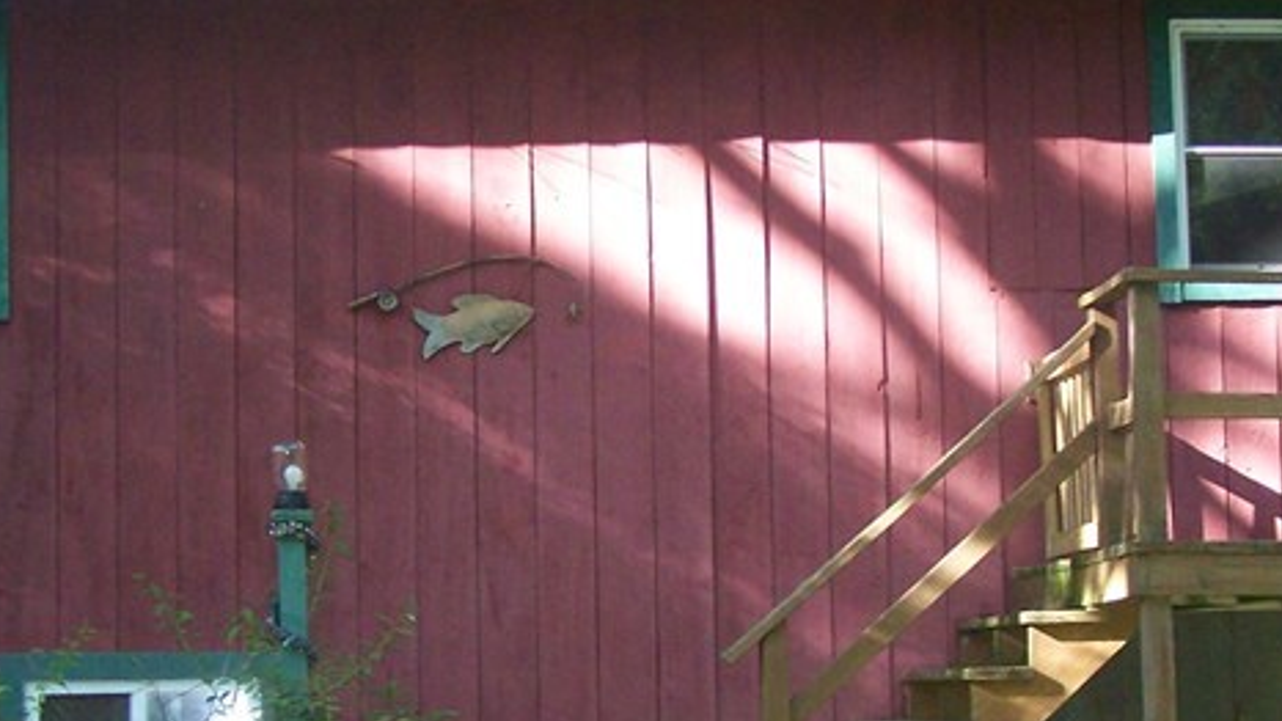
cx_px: 572
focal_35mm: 91
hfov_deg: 23.4
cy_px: 479
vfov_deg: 13.3
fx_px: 3093
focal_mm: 6.3
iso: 160
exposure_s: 1/125
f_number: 2.8
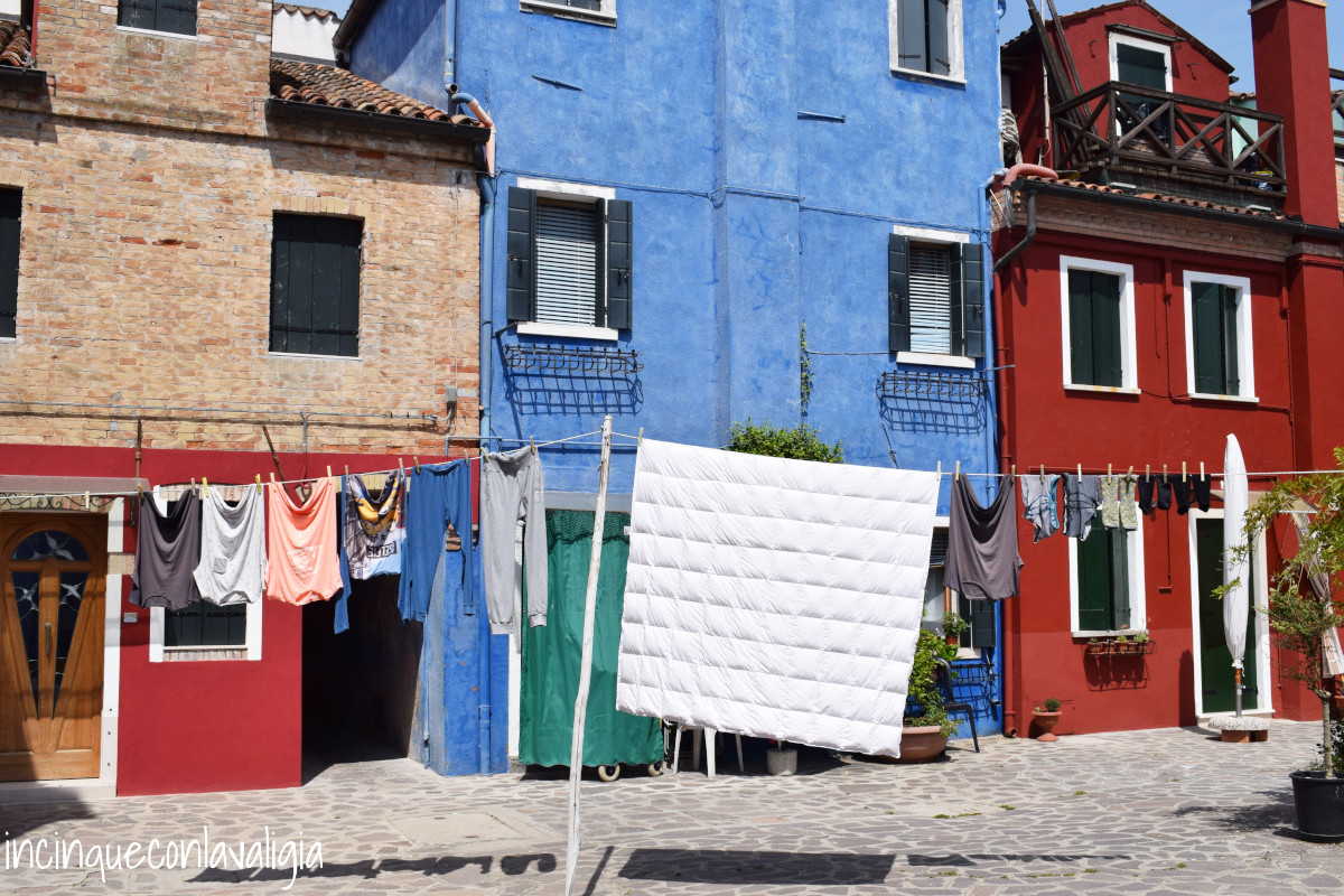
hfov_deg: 53.1
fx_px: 1344
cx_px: 672
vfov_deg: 36.9
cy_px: 448
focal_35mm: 36
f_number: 11
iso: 200
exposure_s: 1/500
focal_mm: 24
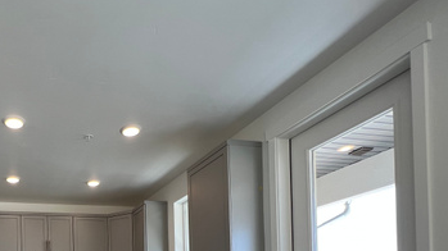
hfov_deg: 64.4
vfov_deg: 35.1
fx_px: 309
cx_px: 78
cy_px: 301
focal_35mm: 26
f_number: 1.8
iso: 40
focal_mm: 1.57
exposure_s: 1/120
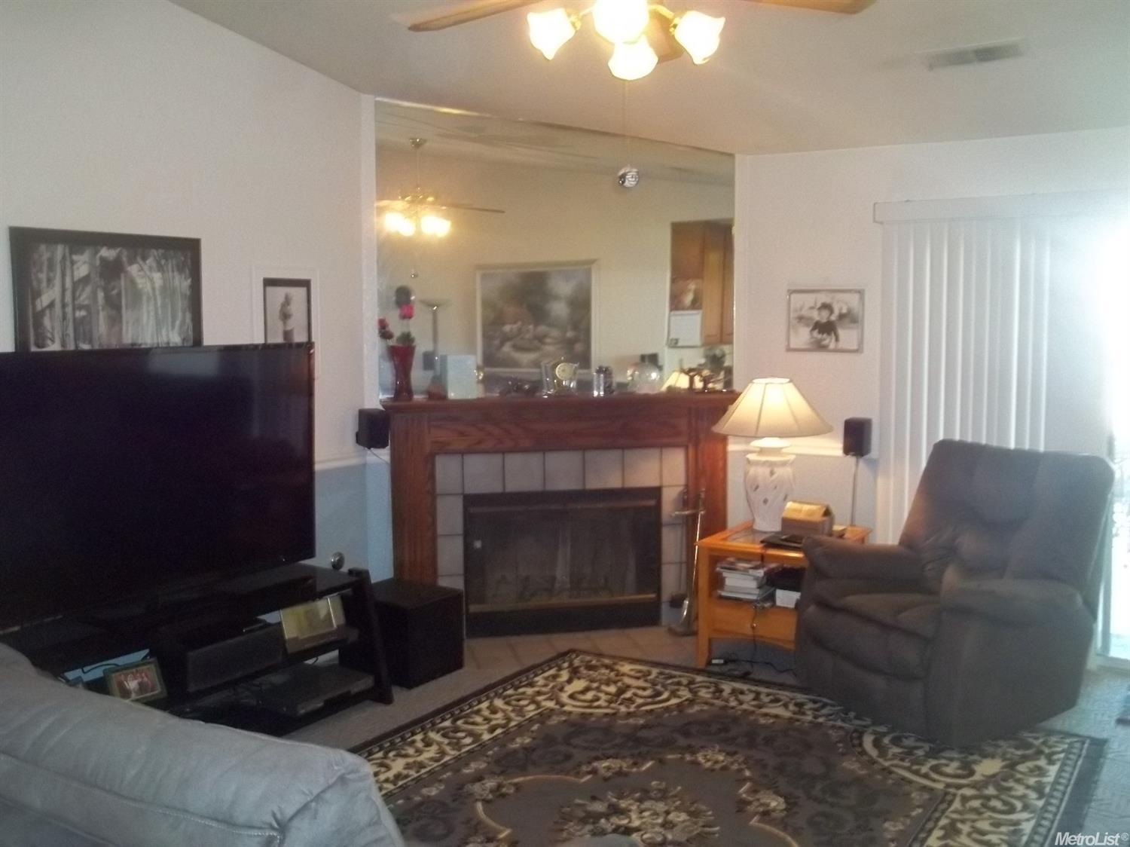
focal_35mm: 33
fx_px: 1077
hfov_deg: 55.4
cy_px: 424
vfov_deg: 42.9
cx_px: 565
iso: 400
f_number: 3.3
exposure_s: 1/30
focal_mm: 5.9
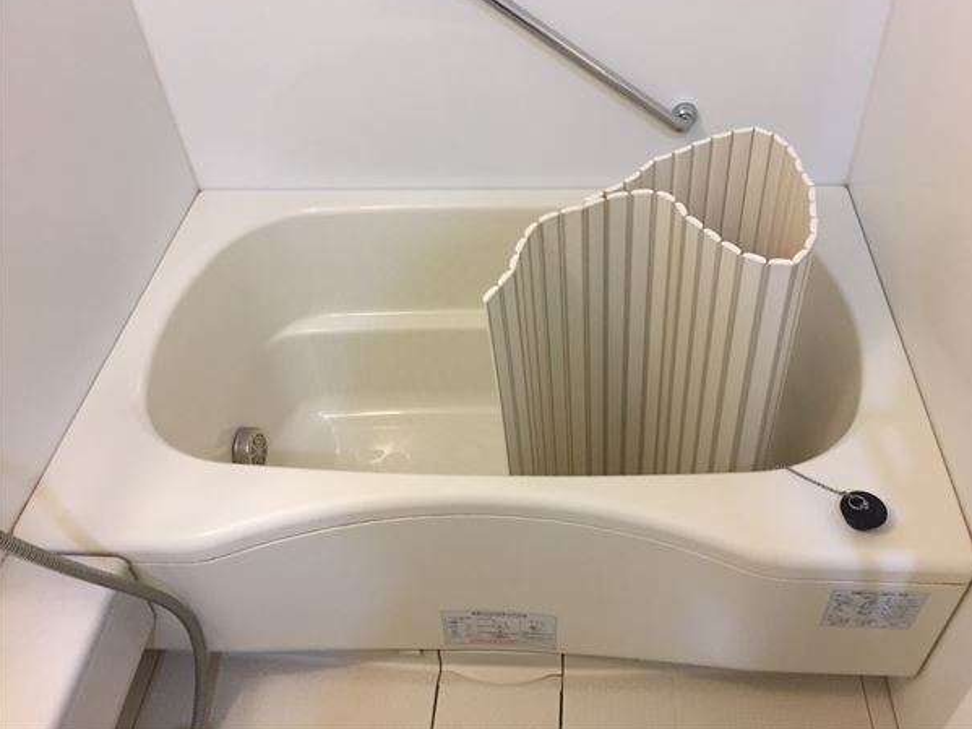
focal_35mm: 31
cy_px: 344
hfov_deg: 58.3
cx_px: 516
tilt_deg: -46.2
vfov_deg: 45.4
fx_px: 870
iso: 160
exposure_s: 1/33
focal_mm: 4.15
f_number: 2.2
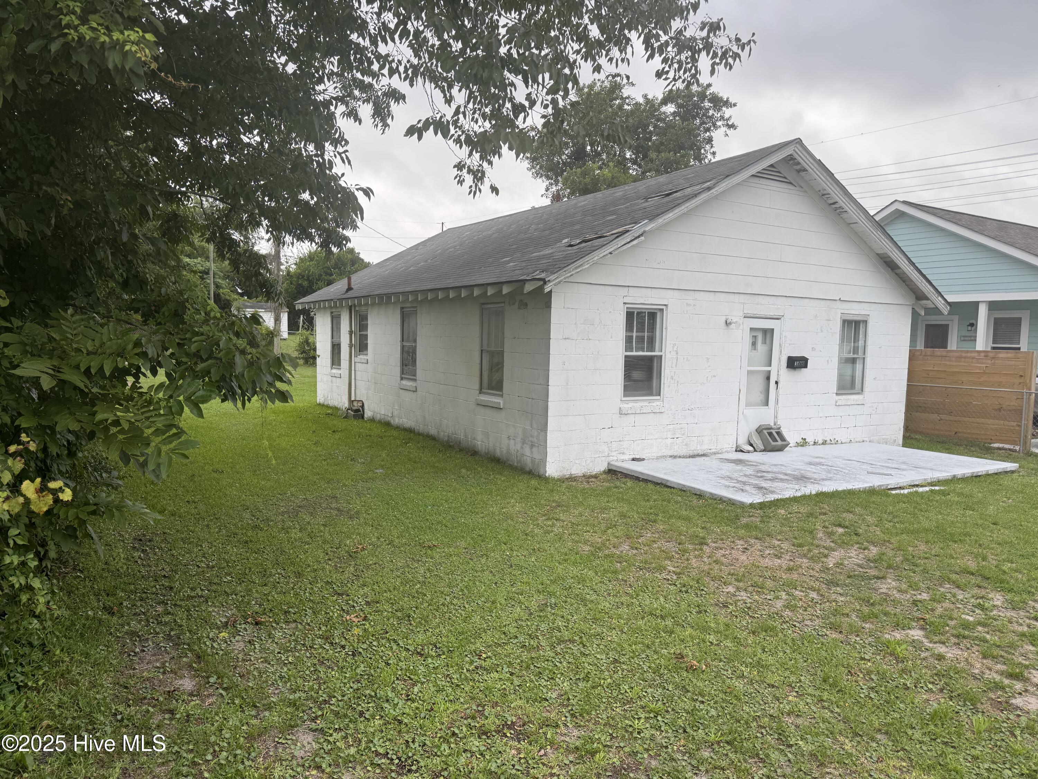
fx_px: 720
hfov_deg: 71.6
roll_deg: -1.2
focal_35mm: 24
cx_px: 519
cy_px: 390
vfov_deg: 56.8
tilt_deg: -5.0
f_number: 1.78
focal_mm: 6.76
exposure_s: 1/700
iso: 80
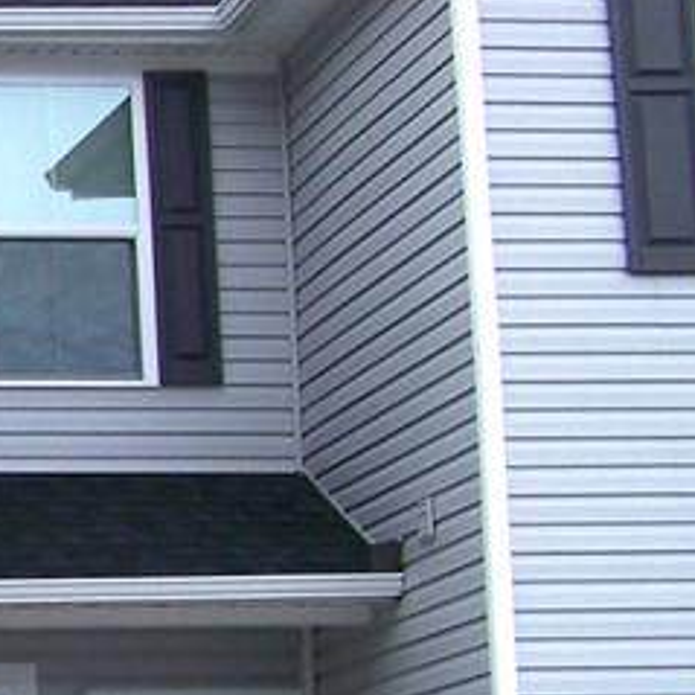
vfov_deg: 12.1
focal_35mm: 144
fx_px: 3271
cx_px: -672
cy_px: 477
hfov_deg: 11.1
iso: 64
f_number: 2.8
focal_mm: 6.3
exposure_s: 1/400
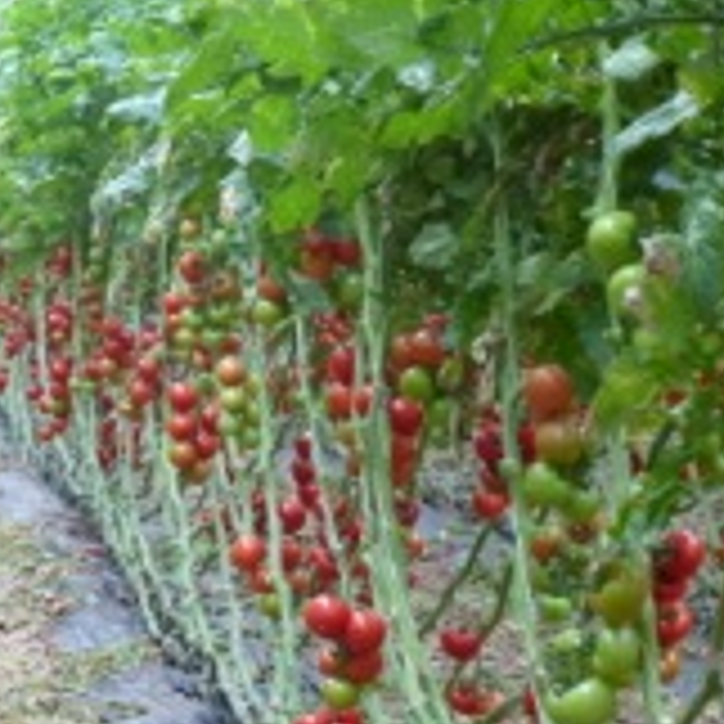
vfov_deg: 17.2
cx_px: -112
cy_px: 441
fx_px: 2390
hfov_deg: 16.6
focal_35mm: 101
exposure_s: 1/50
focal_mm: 7.4
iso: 400
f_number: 3.9
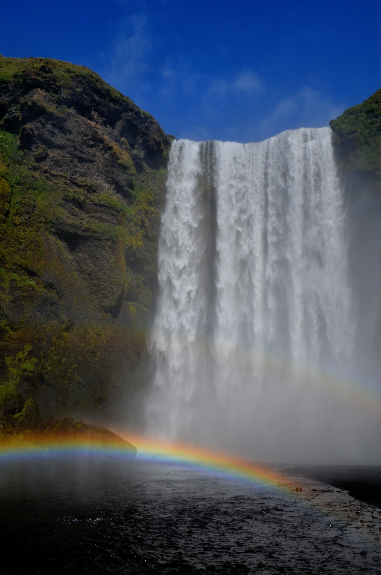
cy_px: 288
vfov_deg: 53.2
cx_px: 190
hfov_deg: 36.7
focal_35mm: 36
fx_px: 574
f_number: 8
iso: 100
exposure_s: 1/320
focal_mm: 24
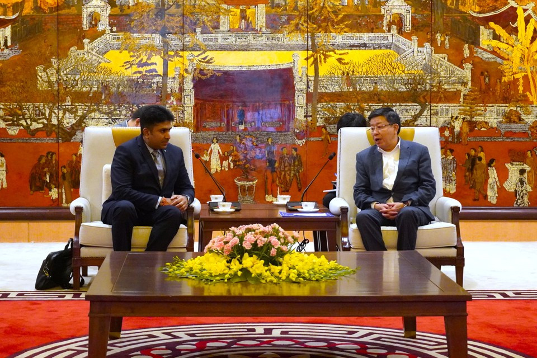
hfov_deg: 25.5
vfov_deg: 17.2
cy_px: 179
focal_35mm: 80
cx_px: 268
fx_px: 1186
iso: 6400
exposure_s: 1/125
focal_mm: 53
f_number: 5
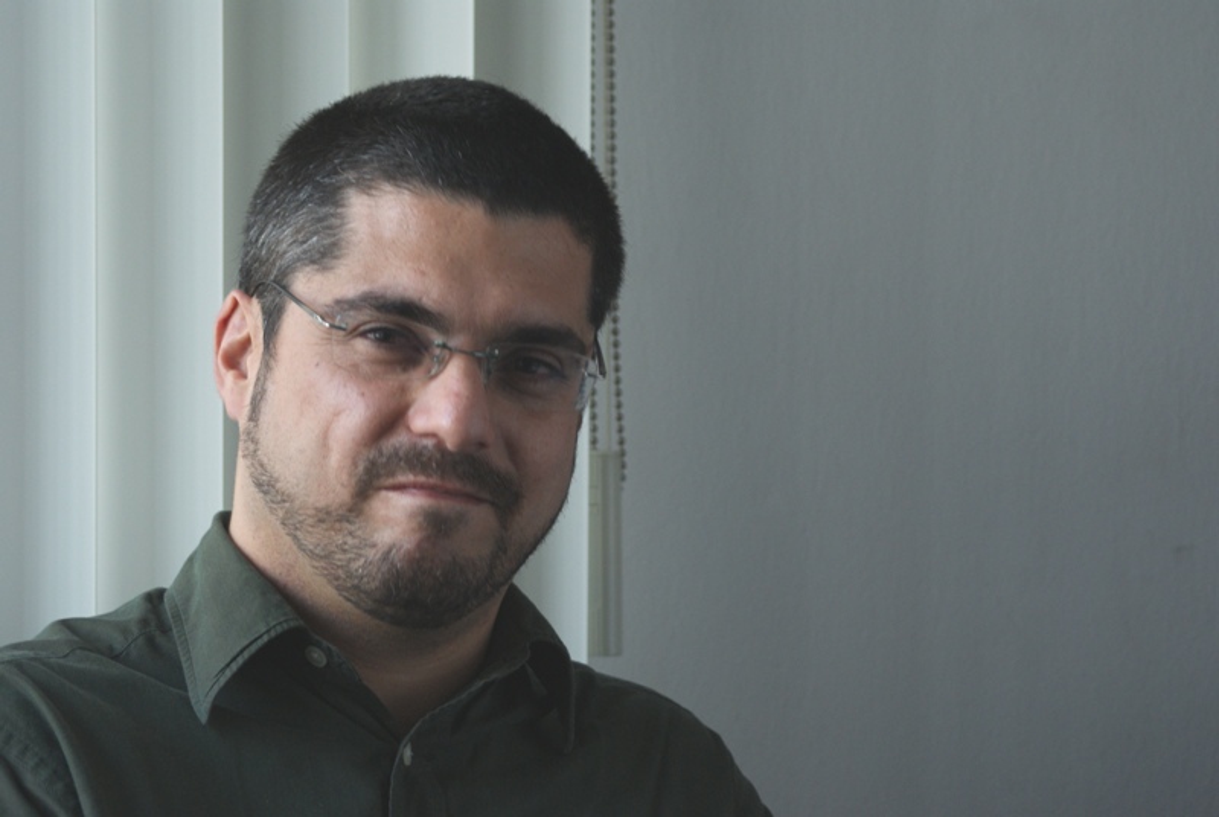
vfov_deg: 9.2
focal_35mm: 150
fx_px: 5087
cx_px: 610
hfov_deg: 13.7
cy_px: 408
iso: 400
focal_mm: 100
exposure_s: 1/20
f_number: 5
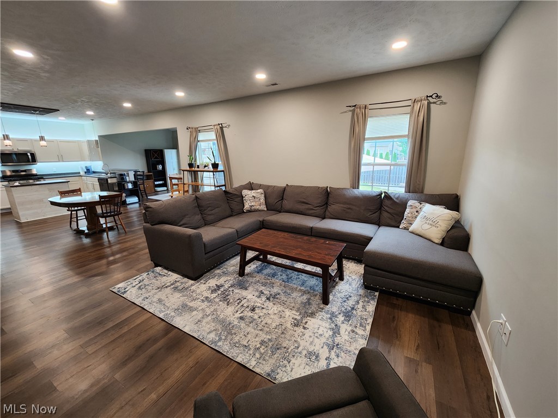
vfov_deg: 89.9
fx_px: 210
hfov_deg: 106.2
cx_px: 279
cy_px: 209
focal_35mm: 13
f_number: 2.2
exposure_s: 1/60
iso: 250
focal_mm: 2.2
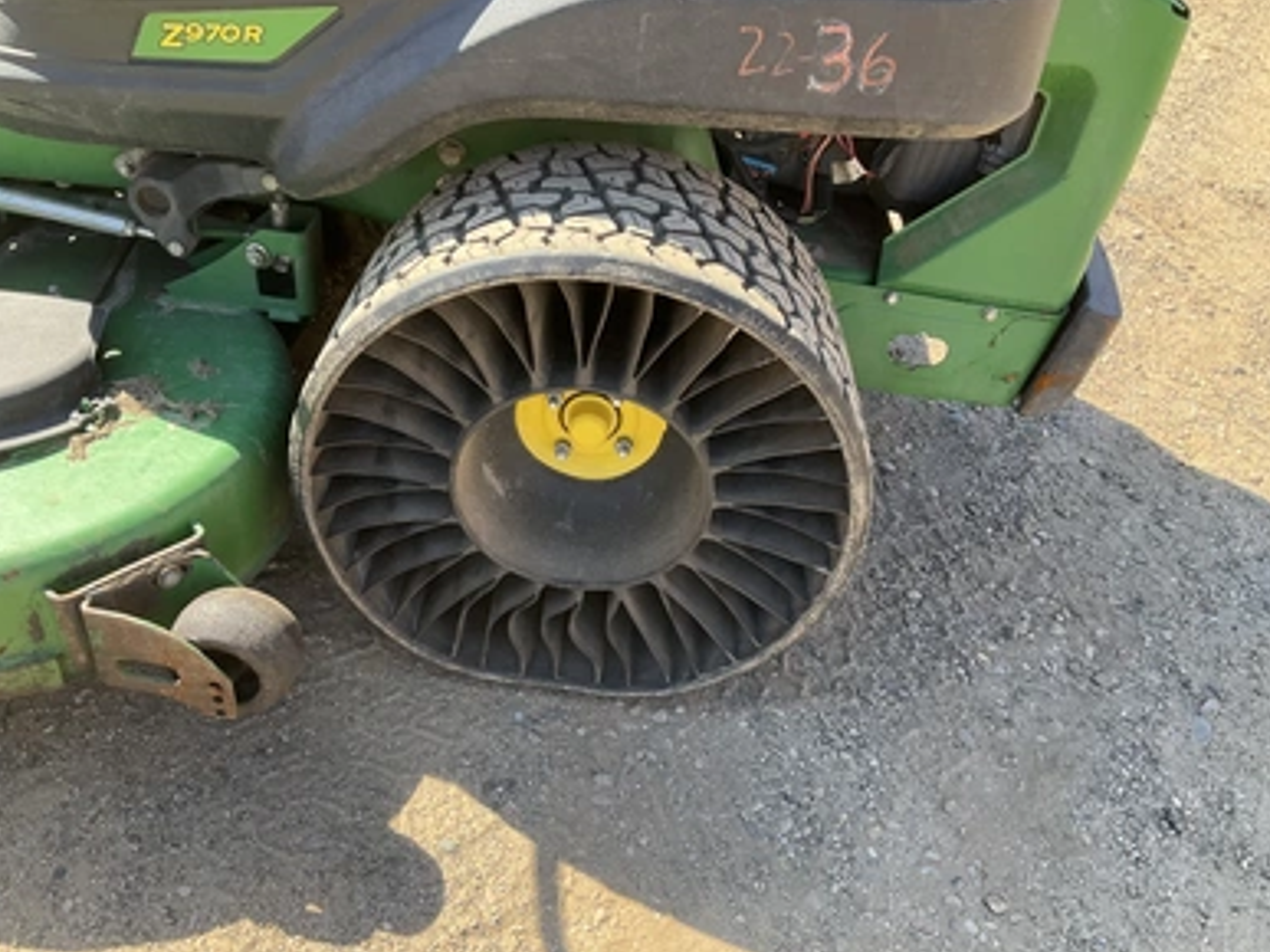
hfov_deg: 60.0
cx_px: 620
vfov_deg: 46.8
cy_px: 486
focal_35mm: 30
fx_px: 1100
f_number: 1.8
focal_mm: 3
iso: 25
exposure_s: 1/266
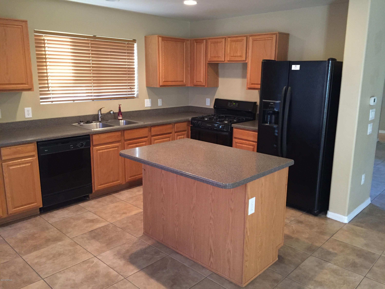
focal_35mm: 29
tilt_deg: -12.7
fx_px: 323
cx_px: 192
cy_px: 144
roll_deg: -1.1
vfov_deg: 48.2
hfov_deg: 61.7
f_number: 2.2
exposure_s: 1/24
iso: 250
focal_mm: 4.15
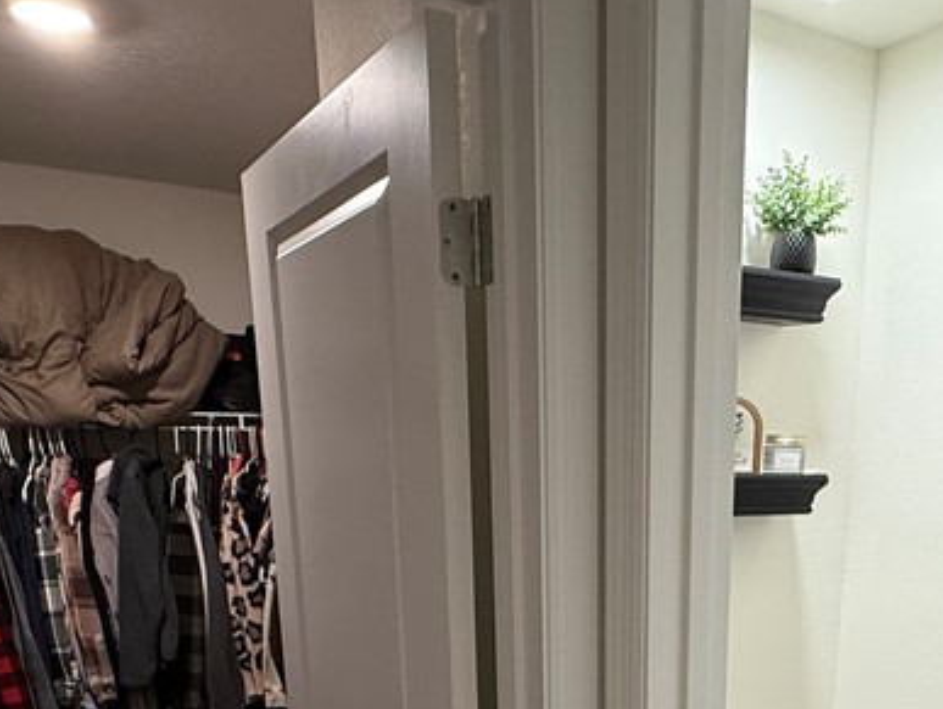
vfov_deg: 34.3
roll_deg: -0.4
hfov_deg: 49.3
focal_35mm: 37
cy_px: 750
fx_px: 1009
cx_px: 626
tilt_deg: -16.0
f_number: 2.2
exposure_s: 1/60
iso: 250
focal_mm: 2.22
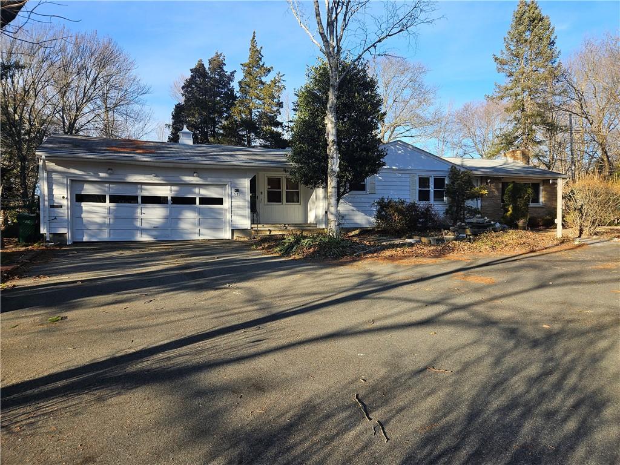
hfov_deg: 73.9
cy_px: 232
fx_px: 412
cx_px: 310
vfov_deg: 58.9
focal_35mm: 23
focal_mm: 5.4
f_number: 1.8
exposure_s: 1/562
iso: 25
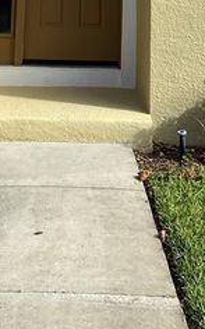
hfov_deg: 16.7
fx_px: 699
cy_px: -126
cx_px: 78
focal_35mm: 78
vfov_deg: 22.8
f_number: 1.8
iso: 32
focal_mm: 4.25
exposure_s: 1/1522
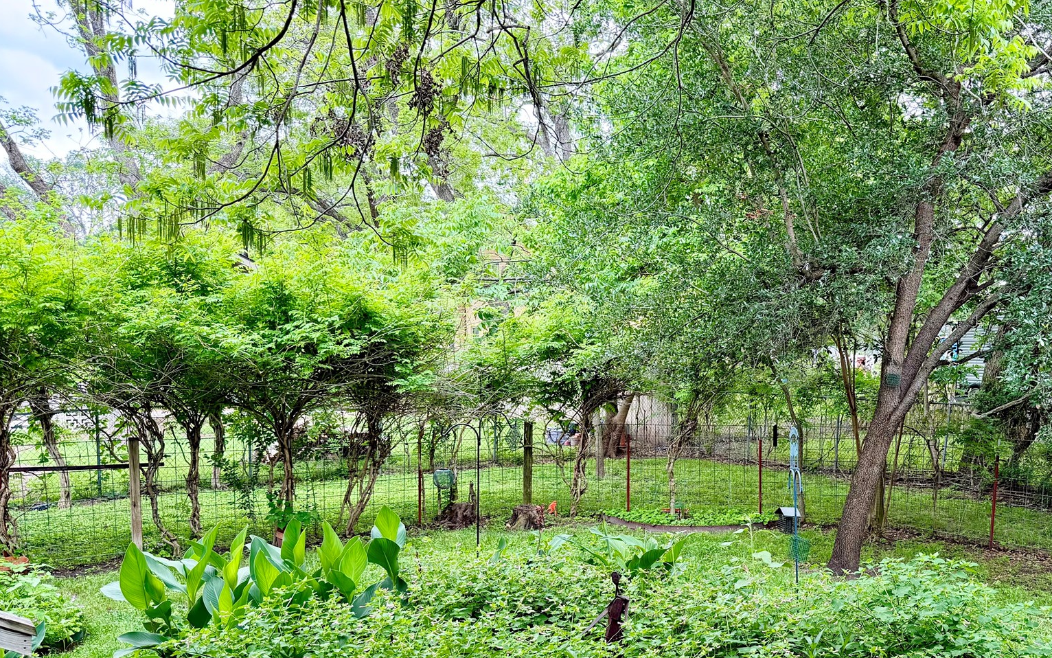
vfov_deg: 36.7
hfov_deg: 55.9
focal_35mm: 34
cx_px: 673
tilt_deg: -6.7
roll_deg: -1.9
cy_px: 467
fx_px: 975
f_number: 1.78
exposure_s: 1/227
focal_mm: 6.76
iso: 80
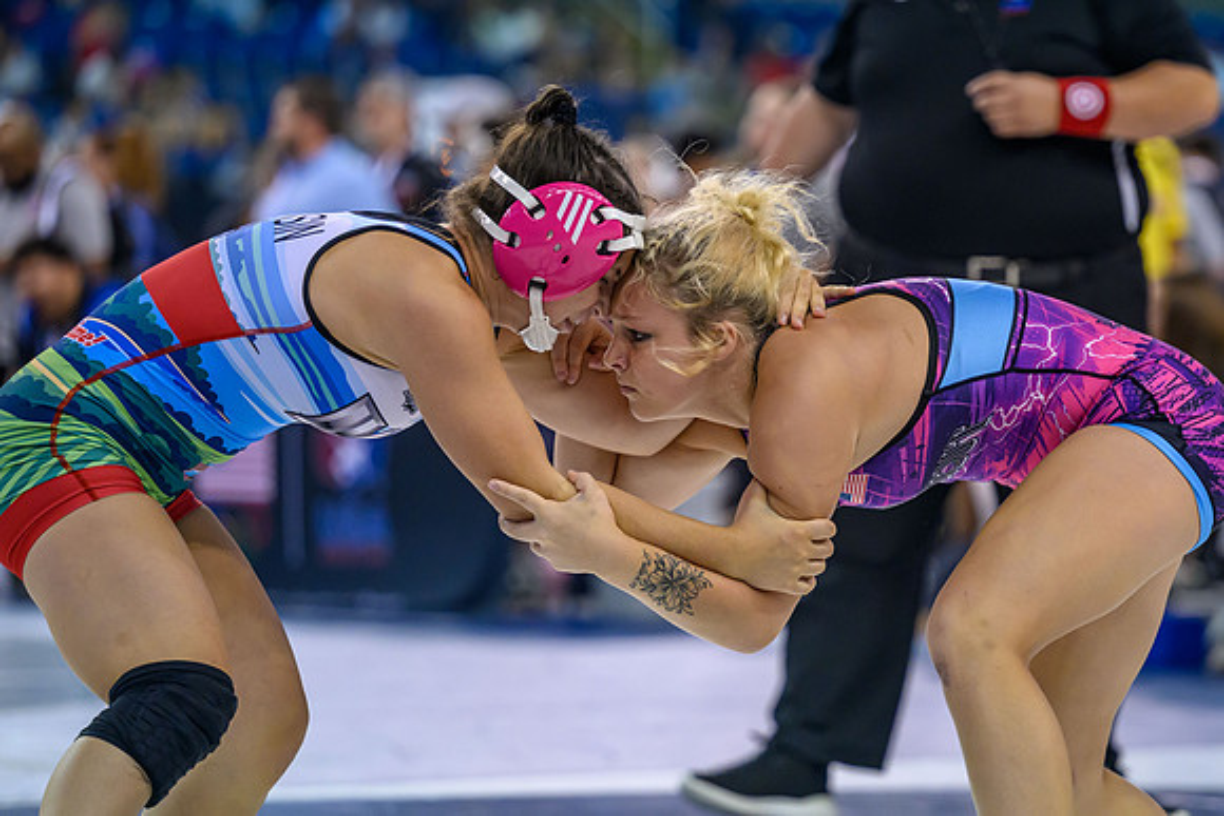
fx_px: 6932
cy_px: 431
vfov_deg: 6.7
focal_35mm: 204
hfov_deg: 10.1
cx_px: 732
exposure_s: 1/800
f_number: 2.8
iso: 2500
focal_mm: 145
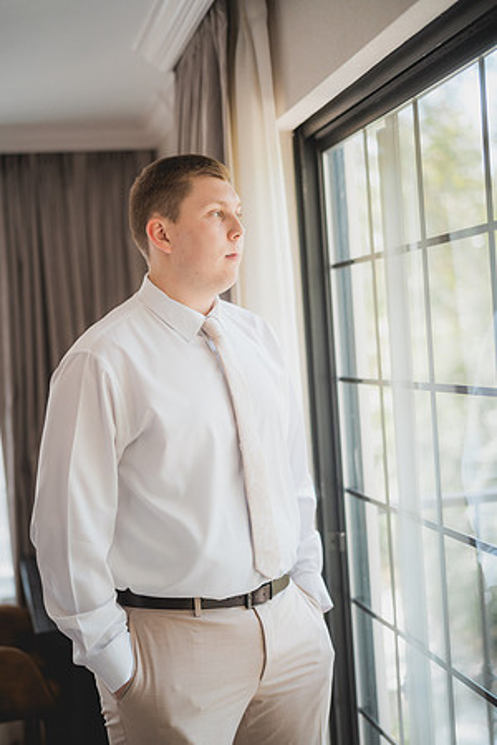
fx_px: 1035
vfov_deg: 39.6
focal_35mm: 50
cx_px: 248
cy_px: 372
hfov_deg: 27.0
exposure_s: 1/800
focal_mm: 50
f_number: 1.4
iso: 800
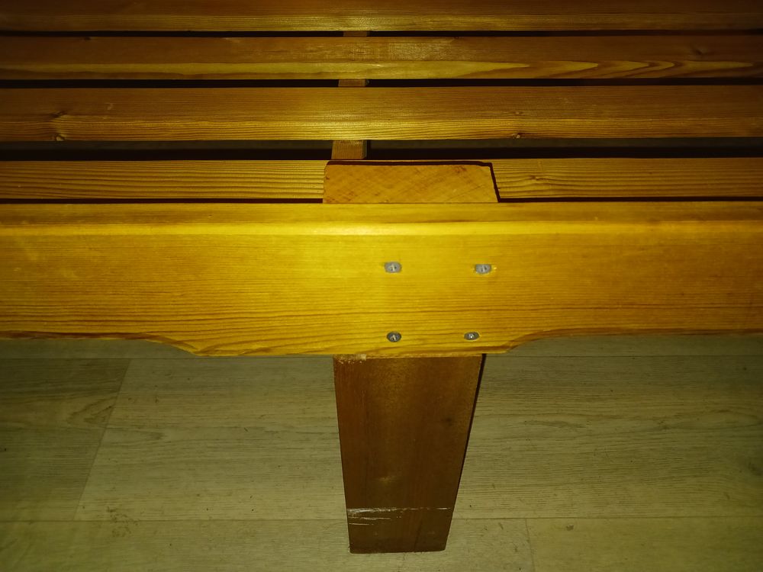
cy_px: 286
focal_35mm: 27
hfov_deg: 65.3
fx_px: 595
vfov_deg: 51.4
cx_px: 382
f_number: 1.8
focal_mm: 4
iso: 250
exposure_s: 1/33.3
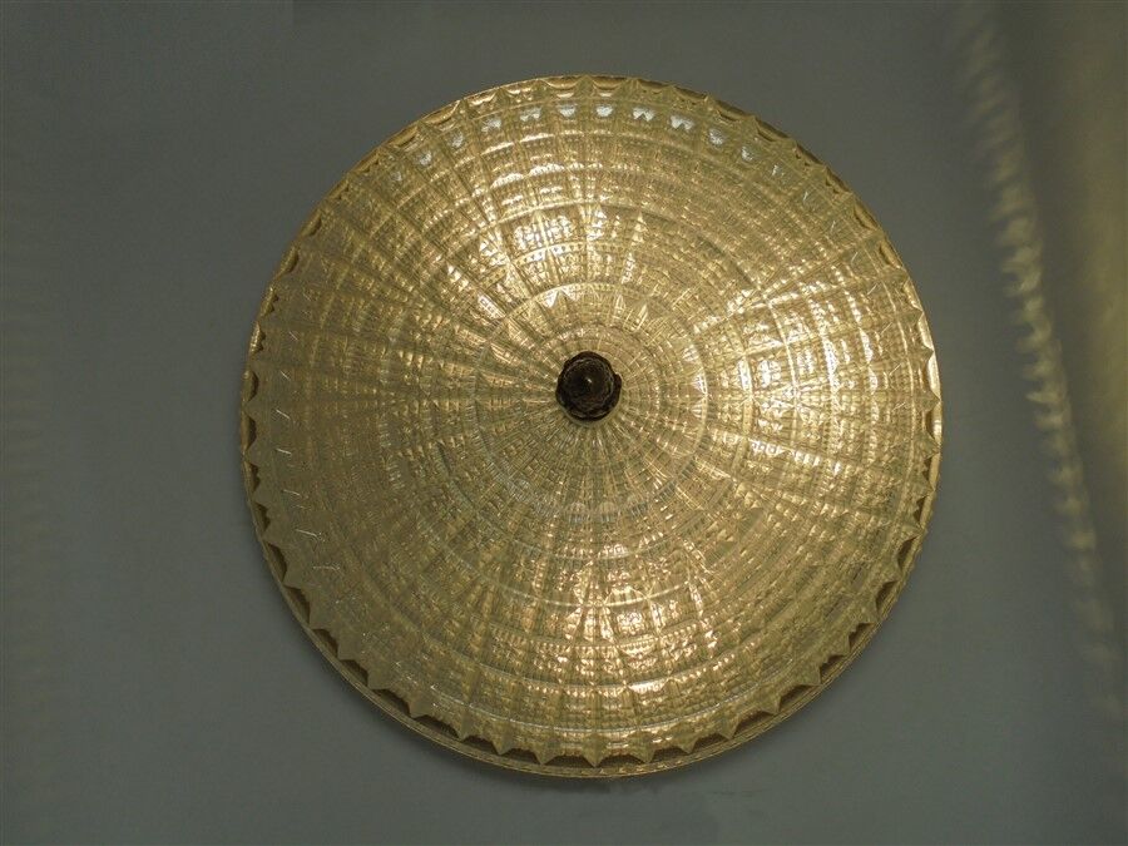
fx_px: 945
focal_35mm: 29
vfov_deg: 48.2
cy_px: 423
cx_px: 564
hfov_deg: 61.7
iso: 100
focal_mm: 5.3
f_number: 3.7
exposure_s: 1/320
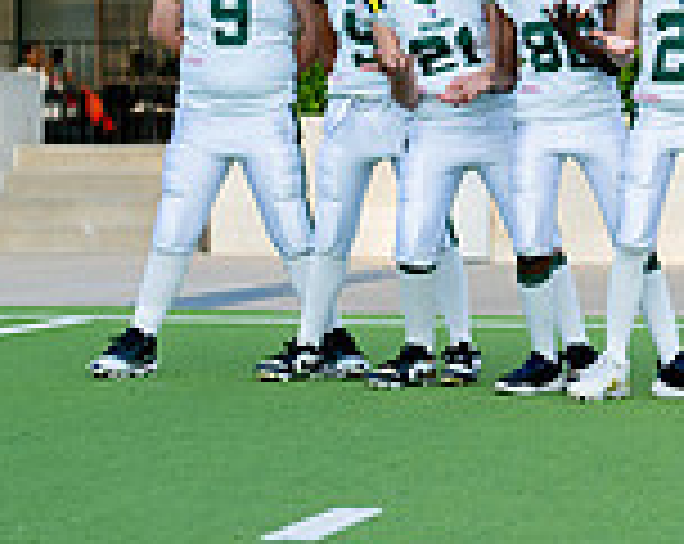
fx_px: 4122
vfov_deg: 7.6
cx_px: 1307
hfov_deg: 9.0
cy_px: 155
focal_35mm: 204
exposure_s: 1/640
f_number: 2
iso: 100
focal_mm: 50
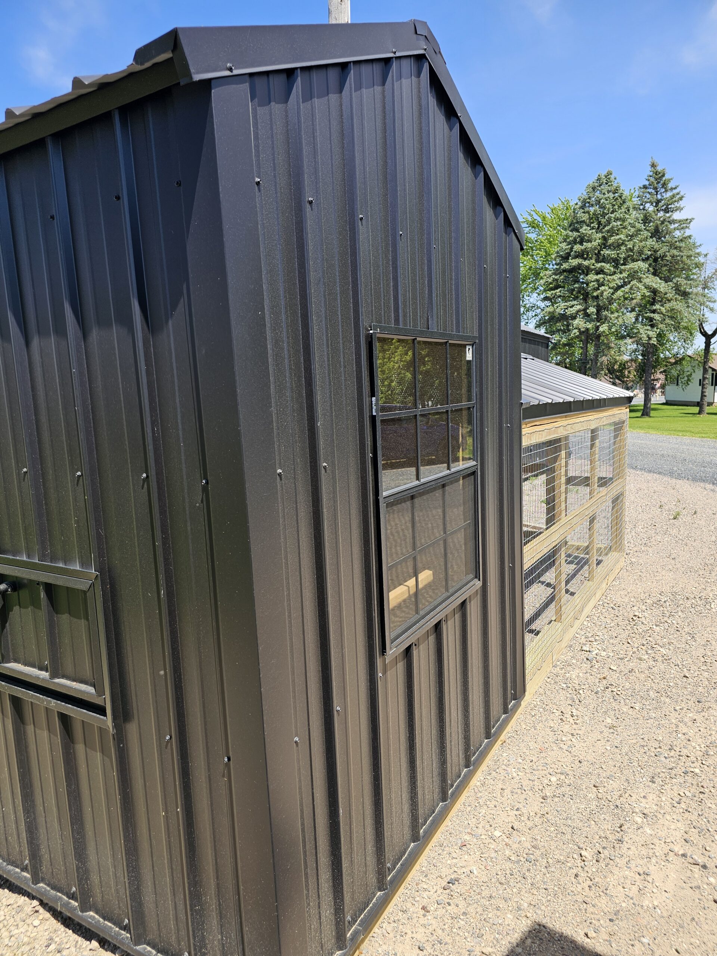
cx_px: 358
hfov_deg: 58.9
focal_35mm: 23
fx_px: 635
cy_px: 478
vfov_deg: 73.9
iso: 10
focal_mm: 6.3
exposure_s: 1/388
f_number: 1.7
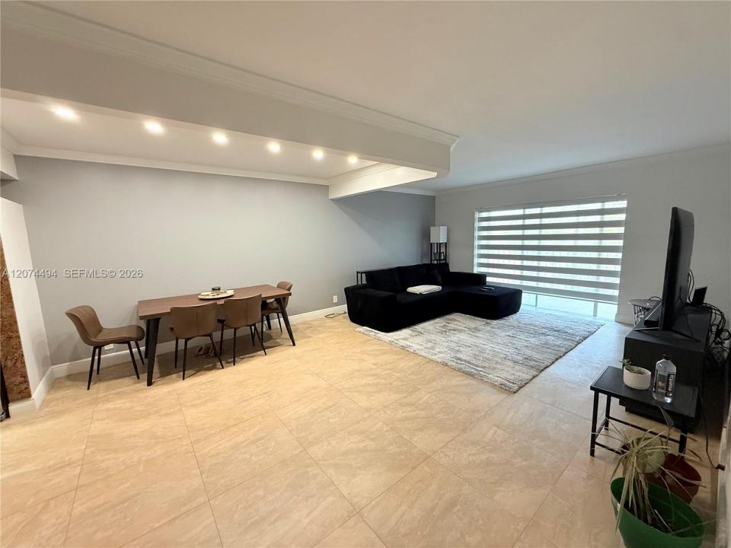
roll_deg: +1.5
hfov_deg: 102.1
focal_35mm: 14
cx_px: 366
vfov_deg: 85.7
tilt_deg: -7.9
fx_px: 296
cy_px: 274
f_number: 2.2
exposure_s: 1/80
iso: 320
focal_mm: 2.22
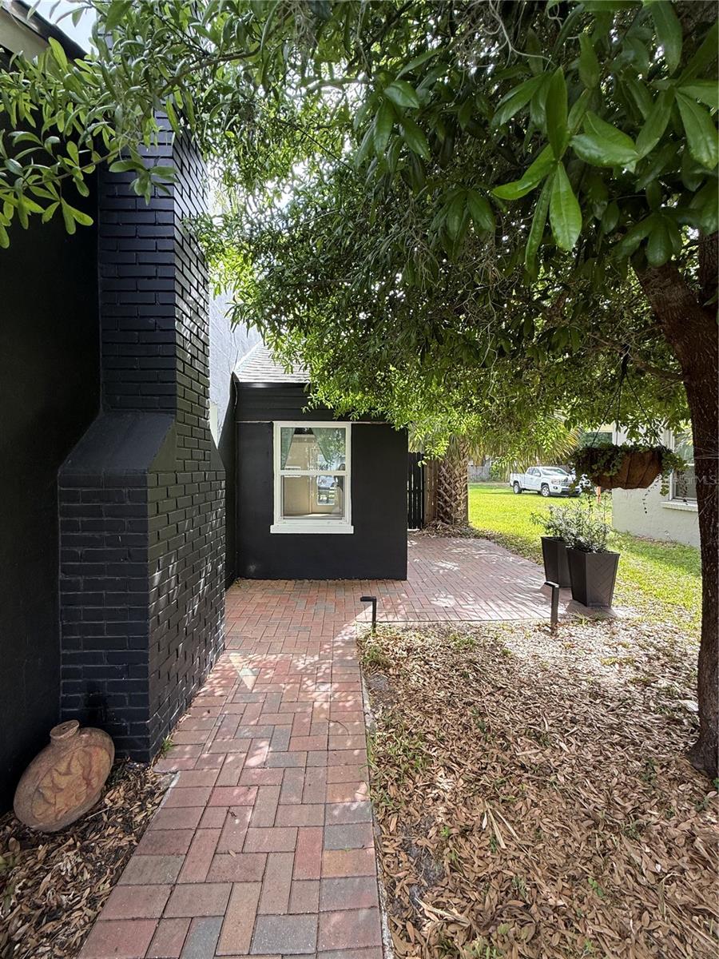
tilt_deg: -1.2
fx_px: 388
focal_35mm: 14
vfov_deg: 102.1
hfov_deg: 85.7
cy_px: 480
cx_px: 360
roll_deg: -0.7
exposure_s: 1/218
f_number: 2.2
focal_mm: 2.22
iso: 64
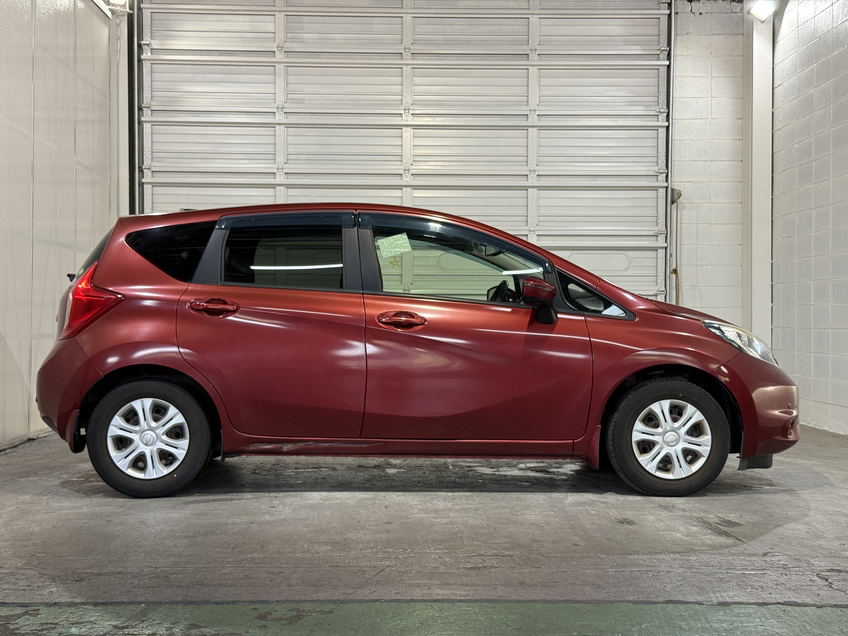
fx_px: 1176
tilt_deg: +0.4
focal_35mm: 48
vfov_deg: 30.3
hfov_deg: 39.7
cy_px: 318
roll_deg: -0.4
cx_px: 424
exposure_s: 1/60
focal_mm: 6.76
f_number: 1.78
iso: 80
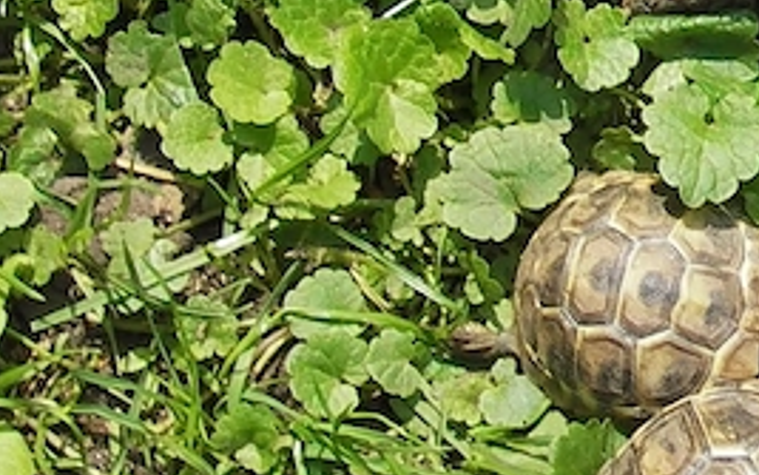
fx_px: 3124
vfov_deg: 8.6
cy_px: -34
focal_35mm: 151
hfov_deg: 13.1
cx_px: 1146
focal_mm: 6.3
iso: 50
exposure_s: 1/320
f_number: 3.3
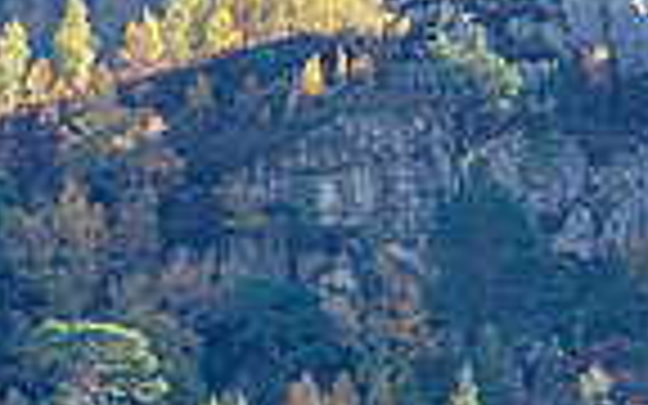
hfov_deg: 2.6
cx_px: 135
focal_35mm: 812
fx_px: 14340
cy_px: 342
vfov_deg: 1.6
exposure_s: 1/250
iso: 200
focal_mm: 95
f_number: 4
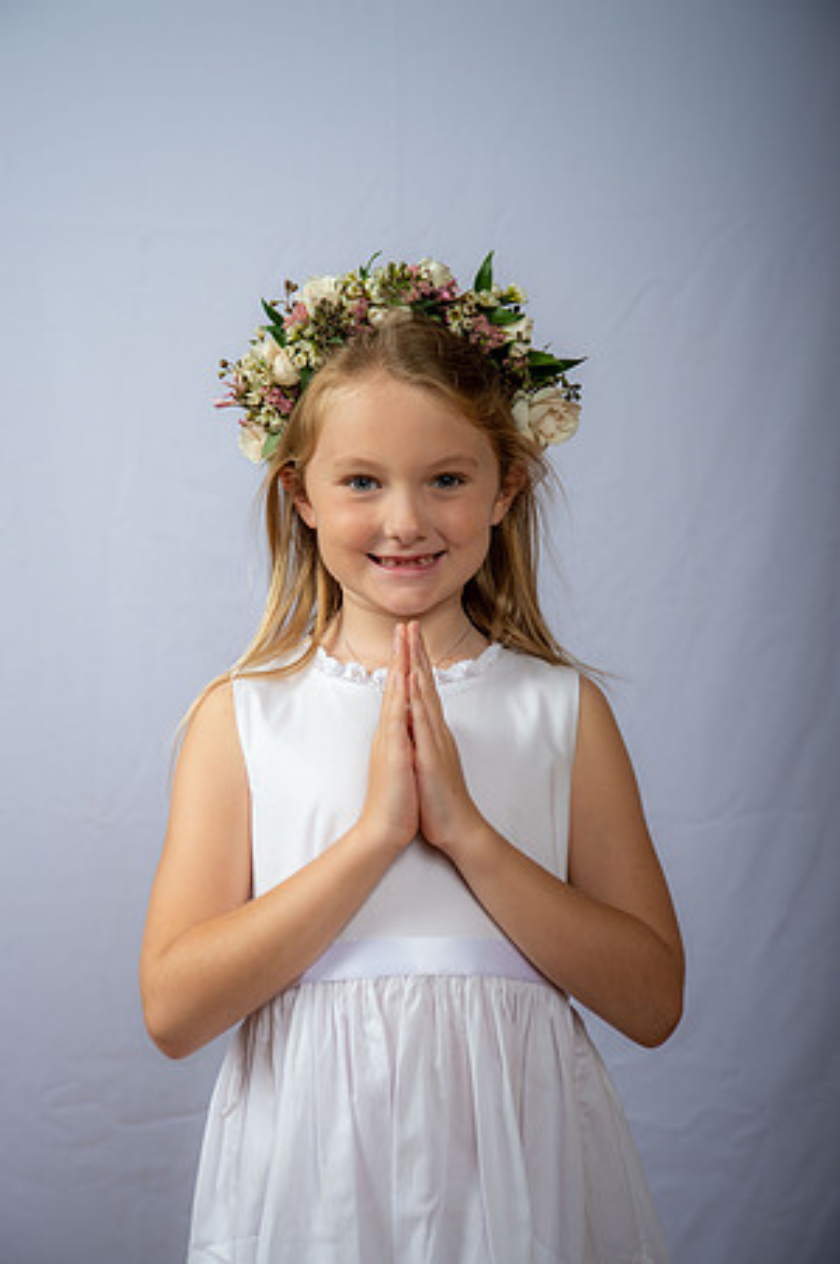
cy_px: 632
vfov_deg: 28.9
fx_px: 2455
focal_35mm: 70
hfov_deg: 19.4
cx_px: 420
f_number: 6.3
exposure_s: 1/200
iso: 250
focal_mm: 70
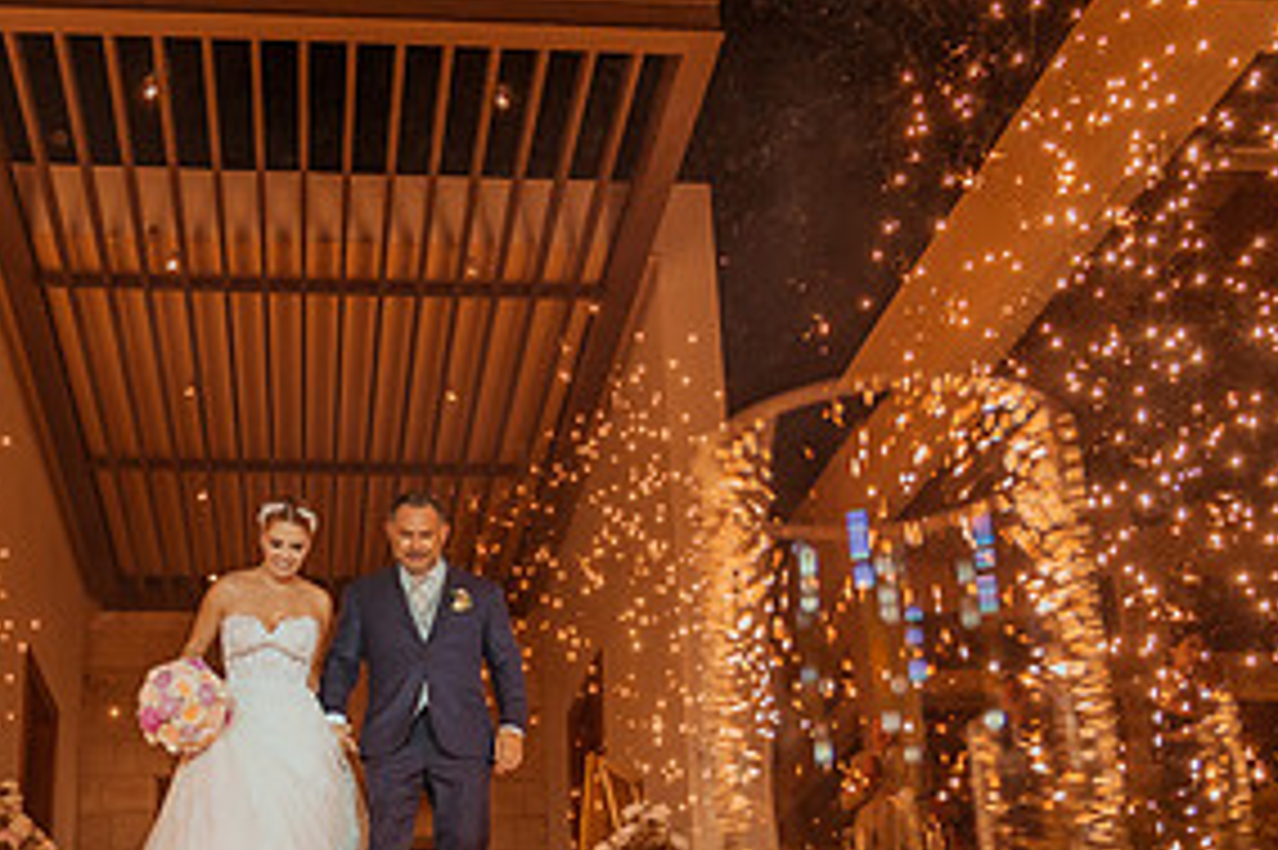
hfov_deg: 39.9
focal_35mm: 49
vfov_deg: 26.8
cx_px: 441
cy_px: 715
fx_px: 1738
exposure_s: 1/640
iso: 1250
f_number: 4
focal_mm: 24
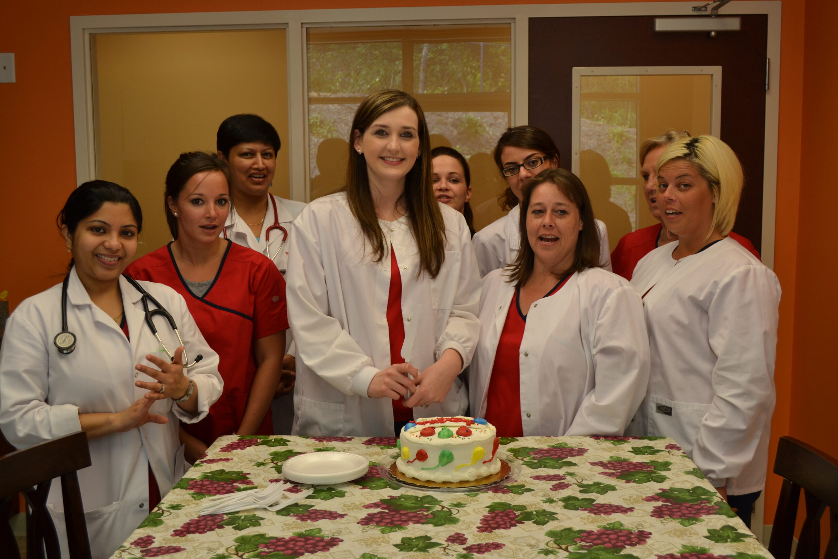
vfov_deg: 34.2
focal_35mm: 39
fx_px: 908
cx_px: 419
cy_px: 280
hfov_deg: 49.6
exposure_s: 1/60
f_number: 5.6
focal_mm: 26
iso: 220
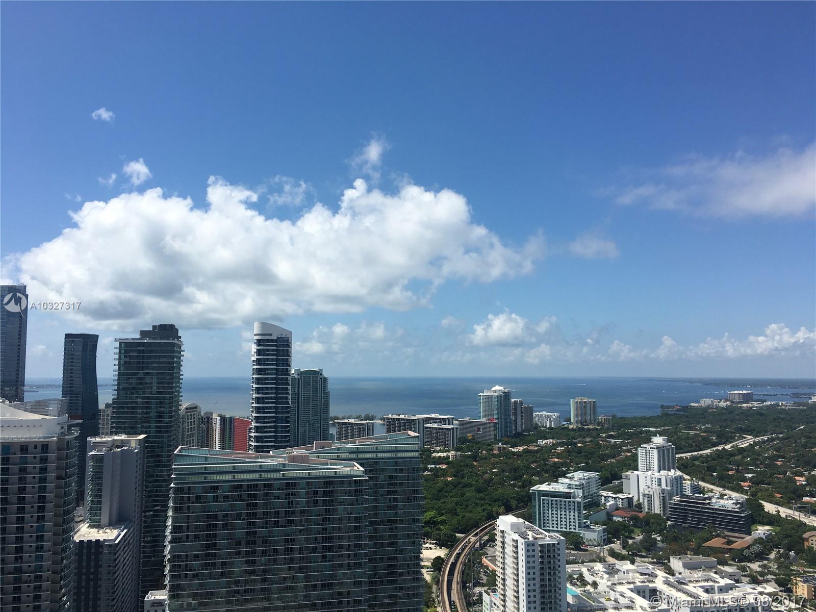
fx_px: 684
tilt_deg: +6.7
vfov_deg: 48.2
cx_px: 408
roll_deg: -0.1
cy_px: 306
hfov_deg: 61.7
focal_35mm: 29
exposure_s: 1/2747
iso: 25
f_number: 2.2
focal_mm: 4.15
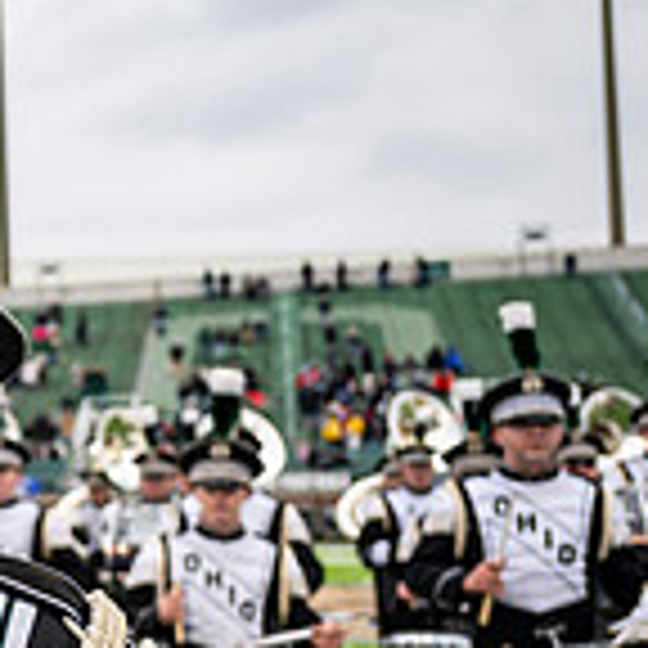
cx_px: -500
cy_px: 407
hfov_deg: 17.4
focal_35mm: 82
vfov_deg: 21.1
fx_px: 1737
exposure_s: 1/500
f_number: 2.8
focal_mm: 24
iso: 100
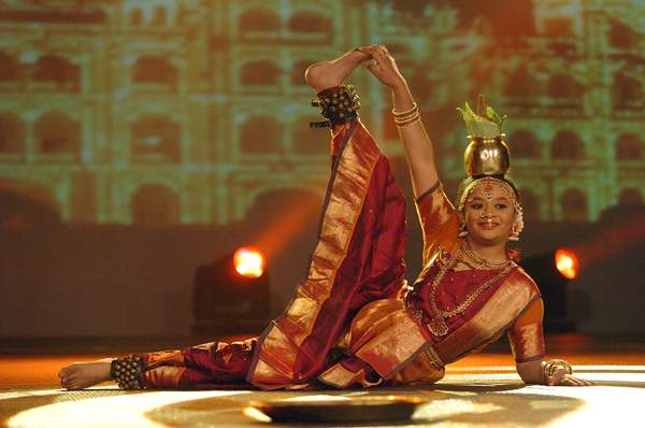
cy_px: 214
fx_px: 2629
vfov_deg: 9.3
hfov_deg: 14.0
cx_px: 322
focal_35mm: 147
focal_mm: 98
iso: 800
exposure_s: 1/125
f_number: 2.8
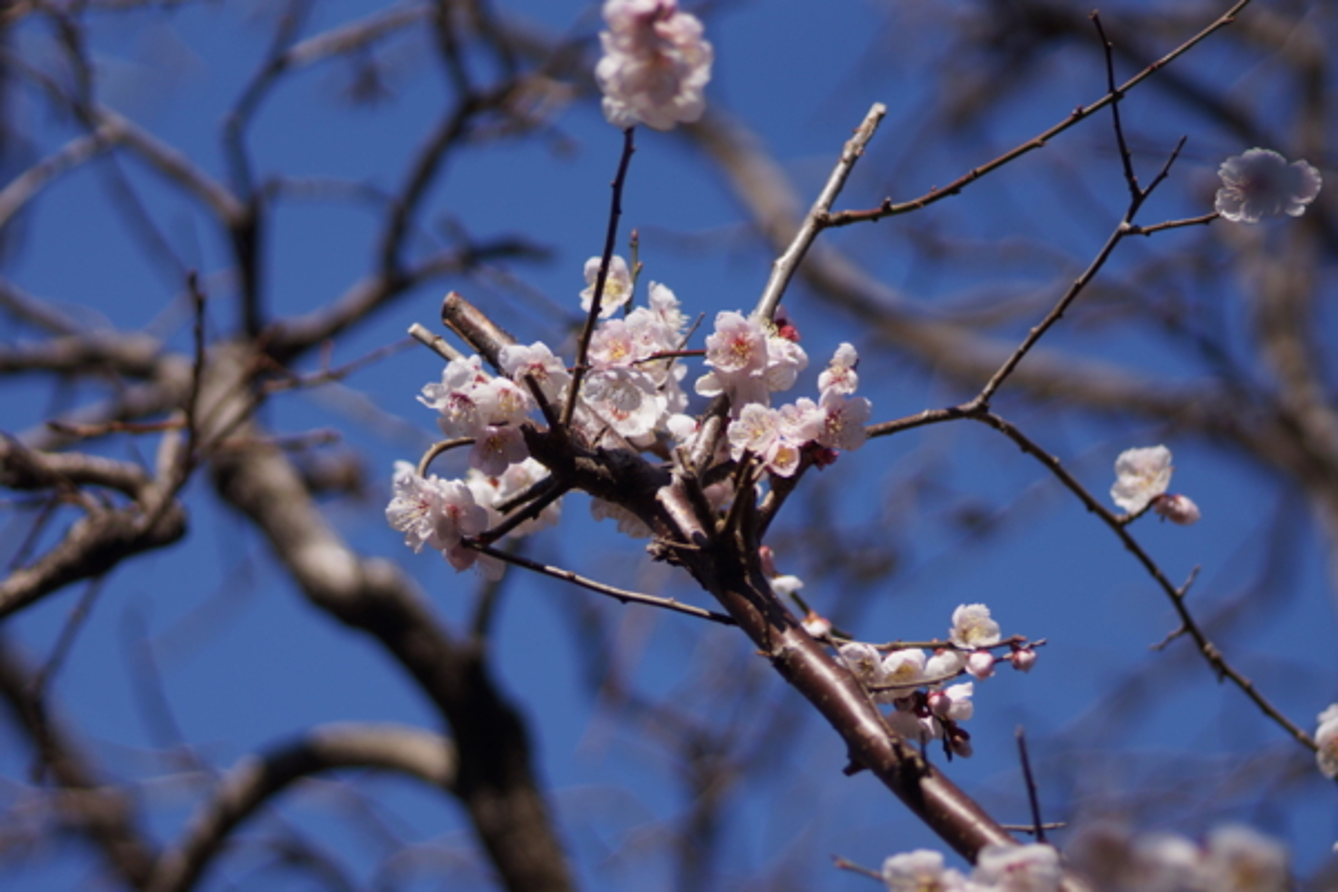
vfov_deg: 9.1
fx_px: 5575
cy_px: 446
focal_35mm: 150
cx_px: 669
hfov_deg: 13.7
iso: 100
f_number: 2.8
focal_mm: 100
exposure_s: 1/2500
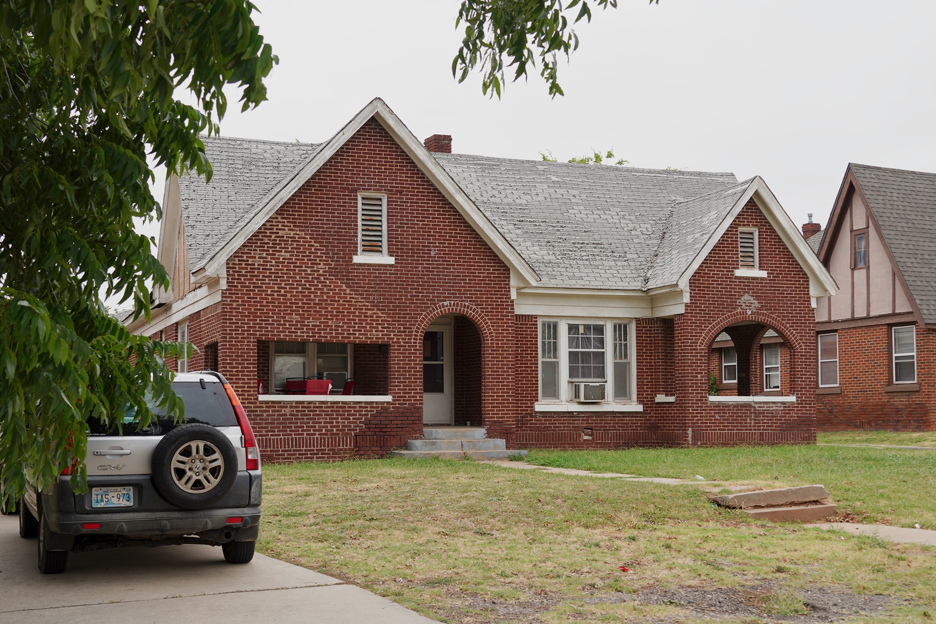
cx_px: 461
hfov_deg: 47.4
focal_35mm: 41
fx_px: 1066
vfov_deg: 32.6
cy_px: 312
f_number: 5.6
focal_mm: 40
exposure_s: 1/100
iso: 100
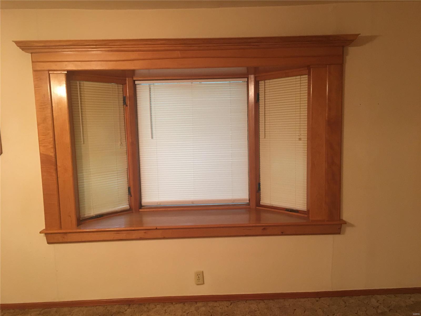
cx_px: 210
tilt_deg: -6.2
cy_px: 158
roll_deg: +0.5
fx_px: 353
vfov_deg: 48.2
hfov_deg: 61.7
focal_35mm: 29
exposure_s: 1/10
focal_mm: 4.15
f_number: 2.2
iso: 100
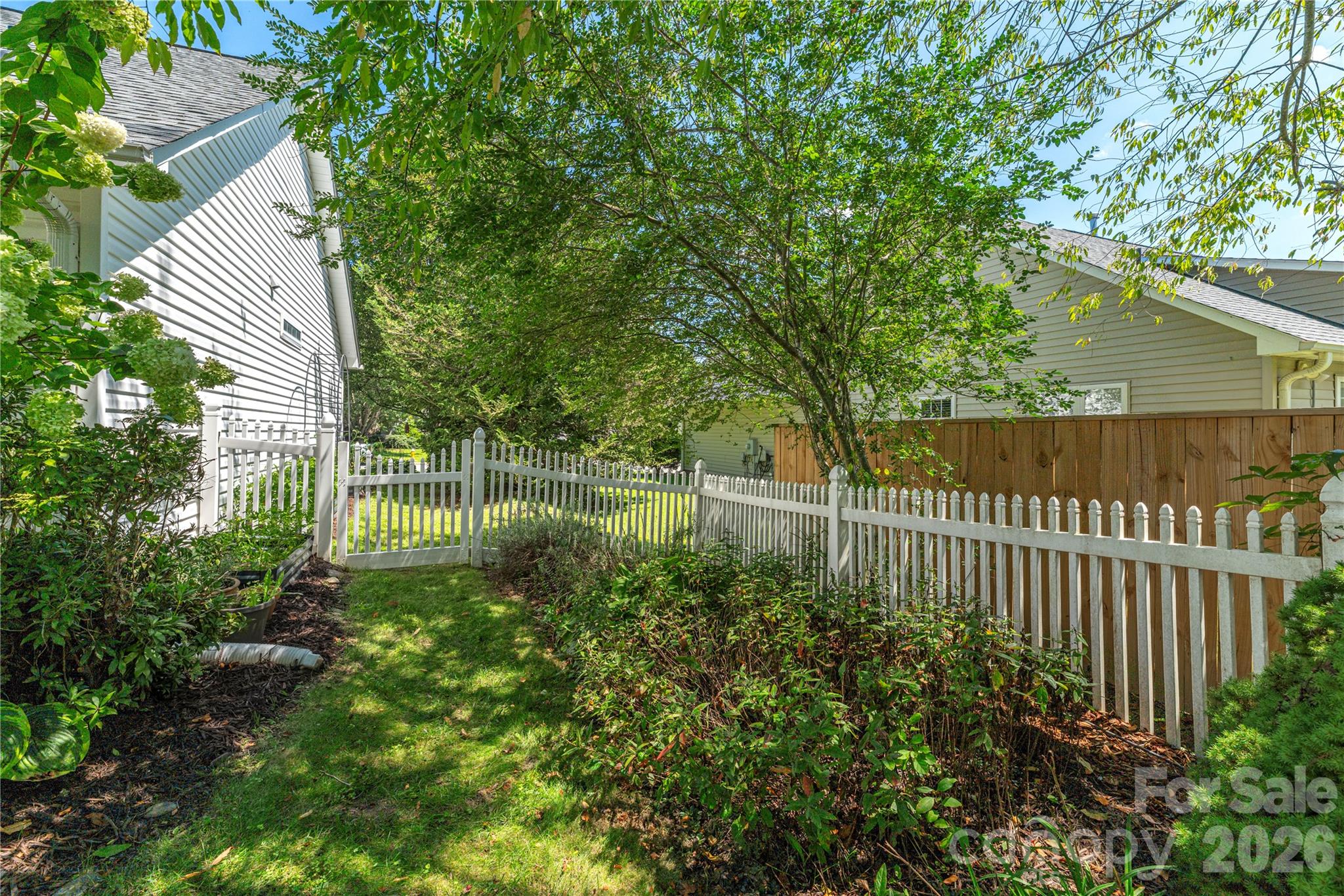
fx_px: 523
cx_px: 672
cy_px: 448
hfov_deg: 104.3
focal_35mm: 14
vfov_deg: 81.2
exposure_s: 1/1250
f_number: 8
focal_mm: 14
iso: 320
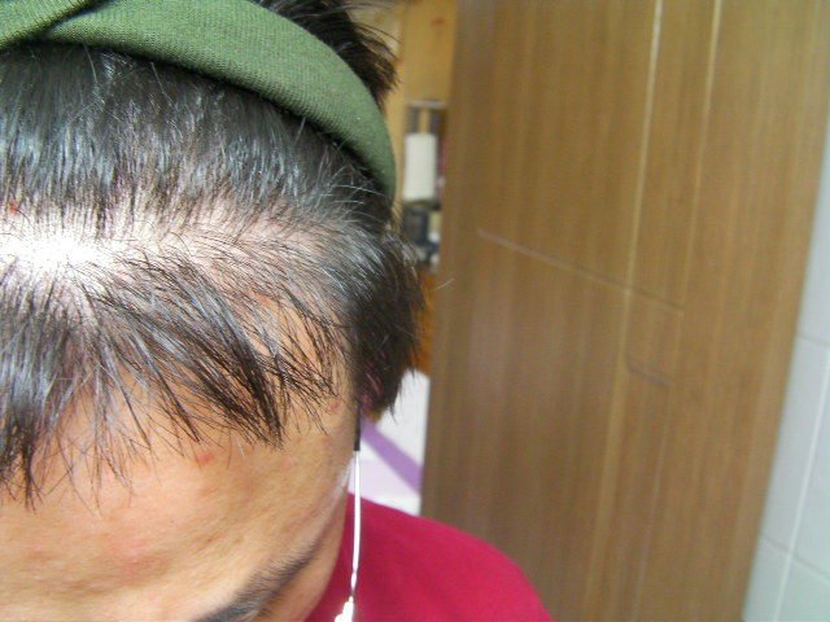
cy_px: 311
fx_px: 911
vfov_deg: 37.7
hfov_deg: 49.0
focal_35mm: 38
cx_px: 415
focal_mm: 6.8
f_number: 3.5
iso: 200
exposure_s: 1/11
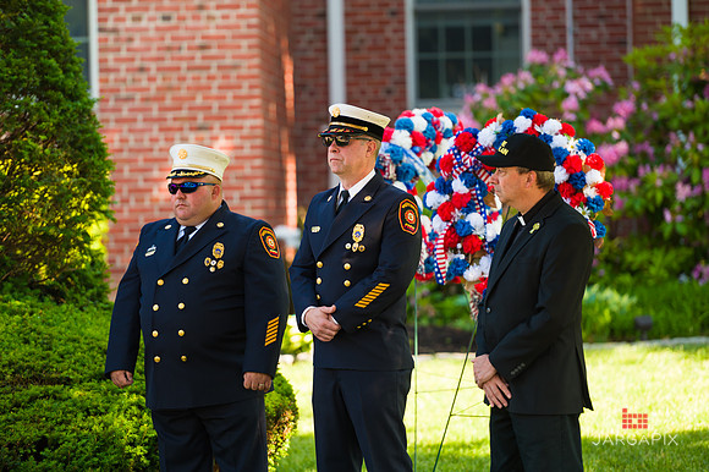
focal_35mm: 200
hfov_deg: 10.3
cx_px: 354
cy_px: 236
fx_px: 3936
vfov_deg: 6.9
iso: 200
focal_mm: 200
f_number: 3.2
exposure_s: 1/250
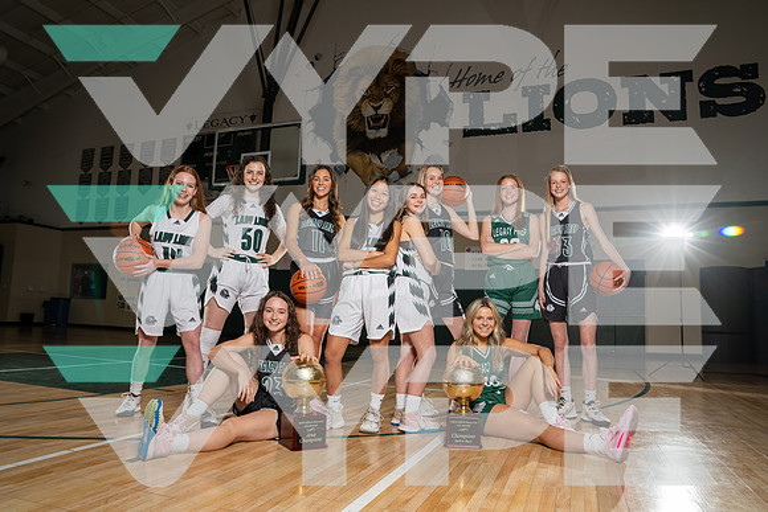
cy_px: 256
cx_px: 384
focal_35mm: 24
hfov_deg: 73.7
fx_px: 512
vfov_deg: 53.2
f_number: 6.3
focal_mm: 24
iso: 320
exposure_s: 1/250
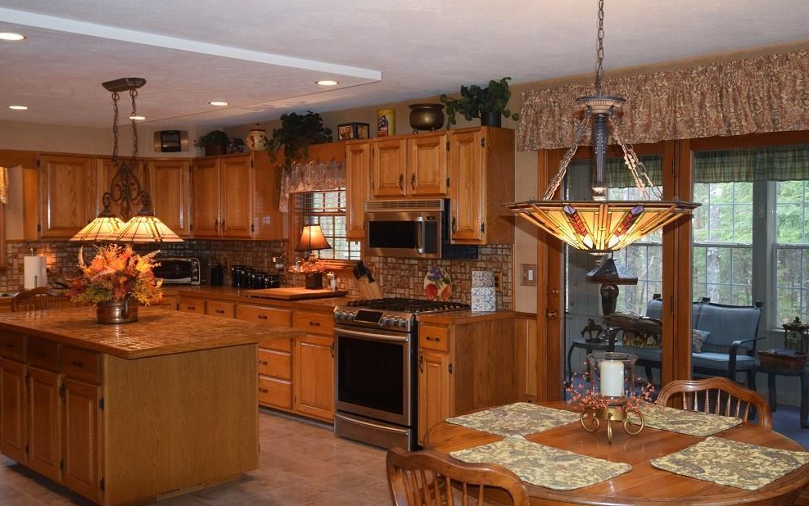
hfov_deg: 51.5
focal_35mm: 38
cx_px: 410
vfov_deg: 33.6
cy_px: 247
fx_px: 838
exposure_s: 1/60
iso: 1000
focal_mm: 24
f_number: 4
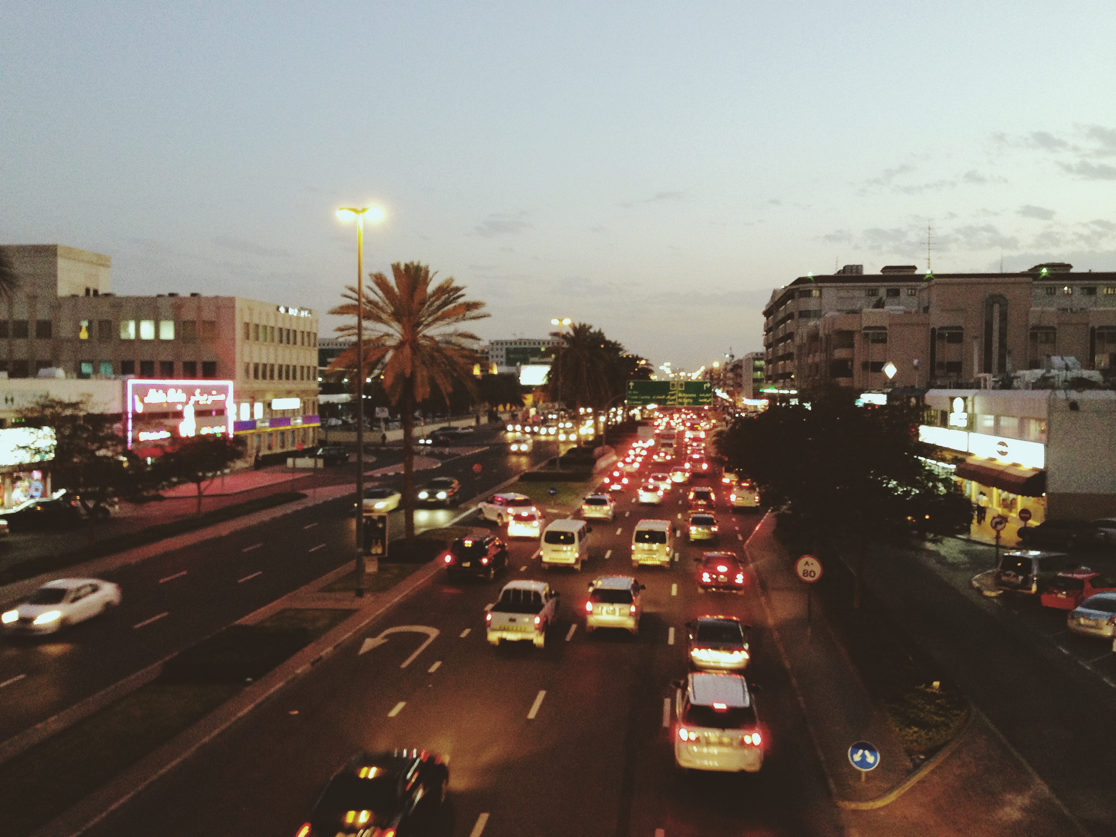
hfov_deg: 55.4
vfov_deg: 42.9
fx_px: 1064
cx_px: 558
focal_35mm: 33
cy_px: 418
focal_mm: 4.12
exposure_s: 1/20
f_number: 2.4
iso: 250
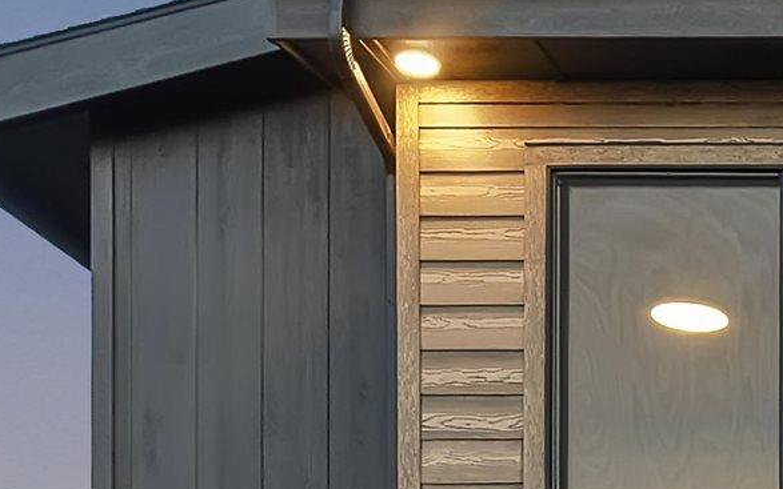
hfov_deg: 19.1
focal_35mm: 80
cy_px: 701
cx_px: 1435
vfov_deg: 15.3
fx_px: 1707
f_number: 8
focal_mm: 15
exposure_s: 1/8
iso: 320
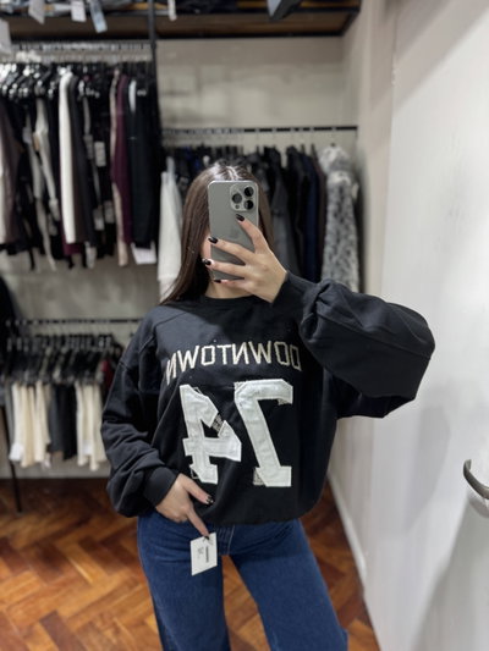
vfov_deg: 71.6
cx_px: 244
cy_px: 326
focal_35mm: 24
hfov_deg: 56.8
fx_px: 452
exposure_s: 1/50
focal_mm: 6.76
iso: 200
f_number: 1.78
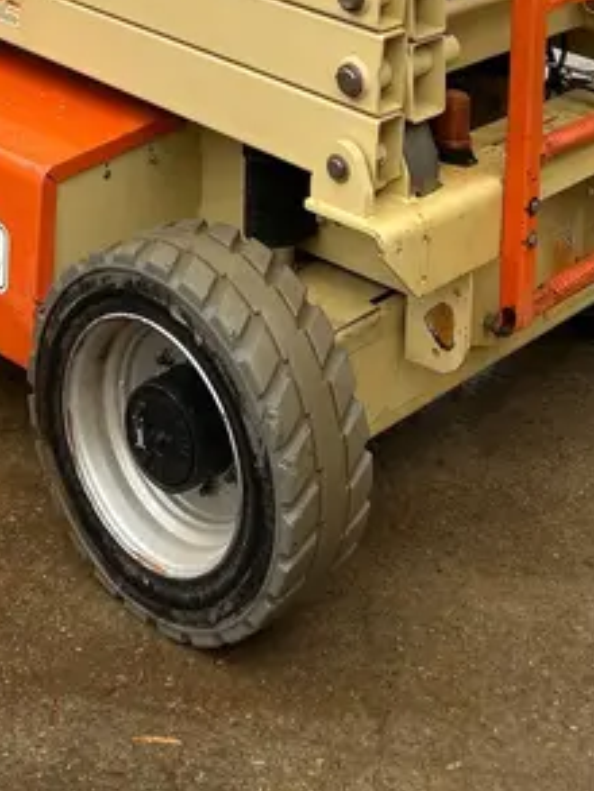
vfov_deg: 26.1
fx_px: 1486
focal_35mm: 65
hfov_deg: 22.5
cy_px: -196
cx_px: 205
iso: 40
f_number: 1.5
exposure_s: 1/261
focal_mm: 5.7
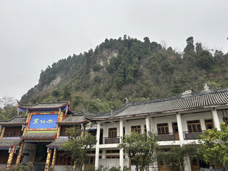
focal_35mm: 26
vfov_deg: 53.1
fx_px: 171
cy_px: 86
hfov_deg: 67.3
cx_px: 114
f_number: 1.5
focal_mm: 5.7
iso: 40
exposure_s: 1/261
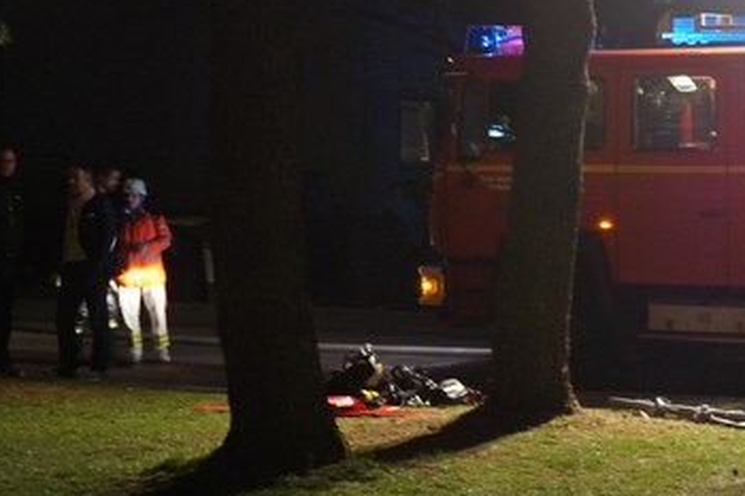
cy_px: 318
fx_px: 2130
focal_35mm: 103
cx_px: 841
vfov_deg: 13.3
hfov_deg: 19.0
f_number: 4.5
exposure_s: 1/15
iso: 1600
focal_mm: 30
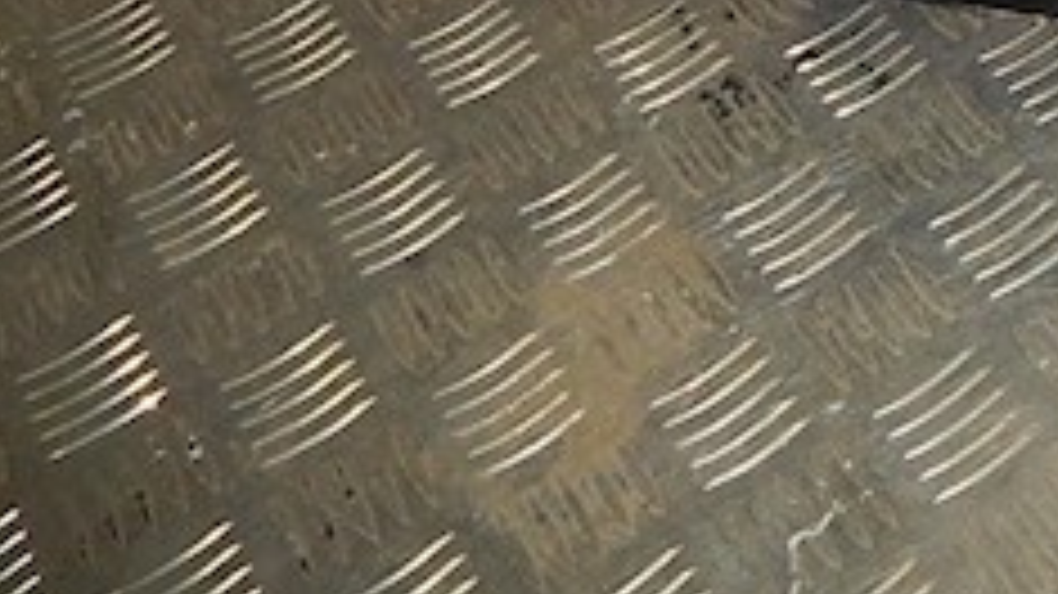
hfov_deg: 23.1
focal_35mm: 83
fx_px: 2328
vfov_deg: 13.2
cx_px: 1333
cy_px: -464
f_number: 7.8
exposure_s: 1/30
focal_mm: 5
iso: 280
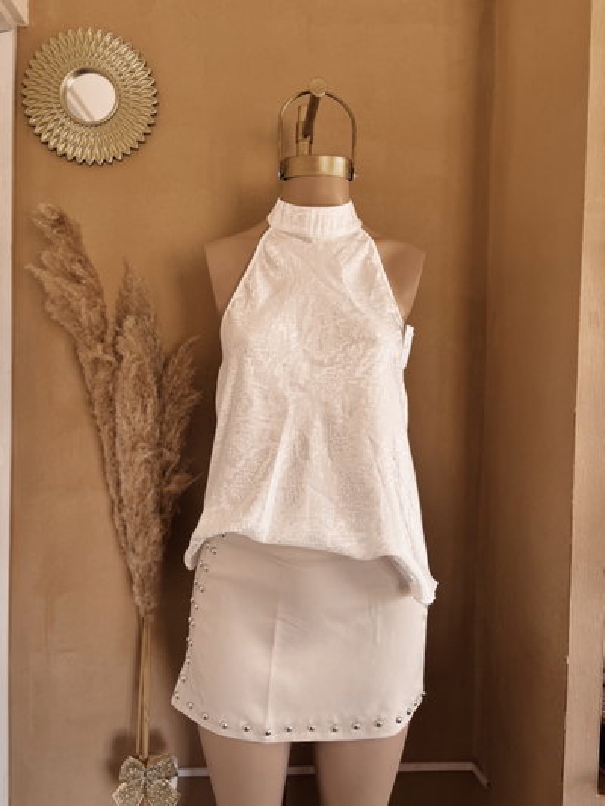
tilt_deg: -2.0
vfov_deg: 67.3
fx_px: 606
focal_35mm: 26
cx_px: 302
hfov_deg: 53.1
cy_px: 403
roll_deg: -1.3
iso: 80
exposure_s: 1/121
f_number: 1.6
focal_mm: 5.96
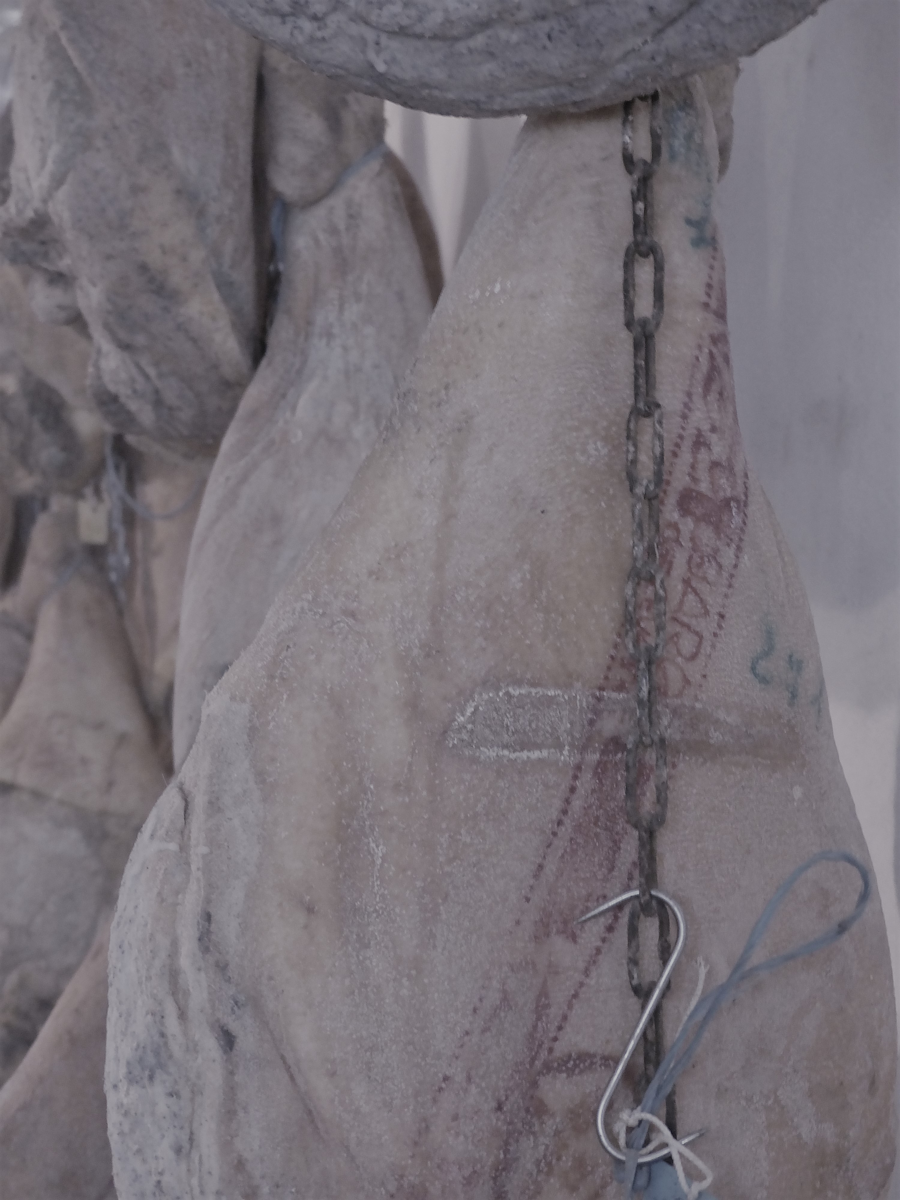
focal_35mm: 69
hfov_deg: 21.3
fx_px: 2392
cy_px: 600
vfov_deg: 28.2
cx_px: 450
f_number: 2.8
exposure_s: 1/4
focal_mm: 12.5
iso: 500
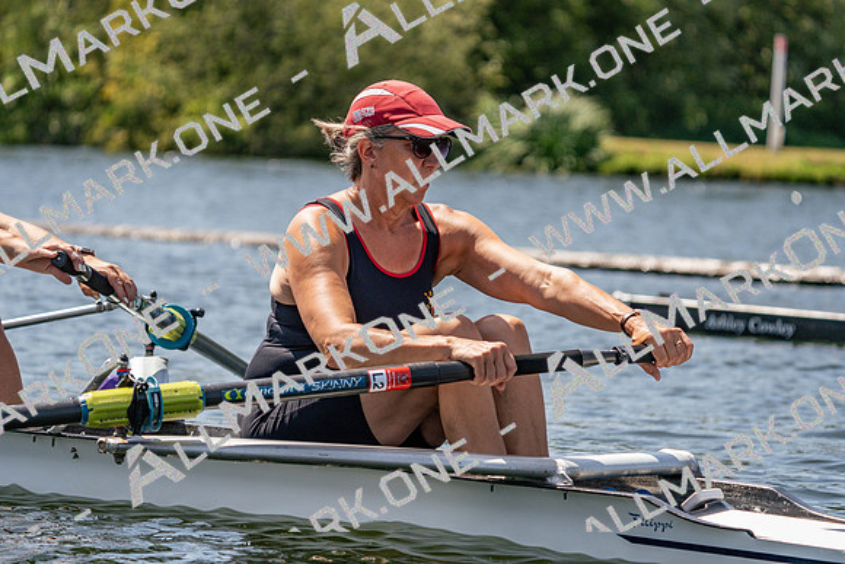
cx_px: 422
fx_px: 4695
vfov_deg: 6.9
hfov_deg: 10.3
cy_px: 282
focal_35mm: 200
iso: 320
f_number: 5.6
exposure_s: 1/2000
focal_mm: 200
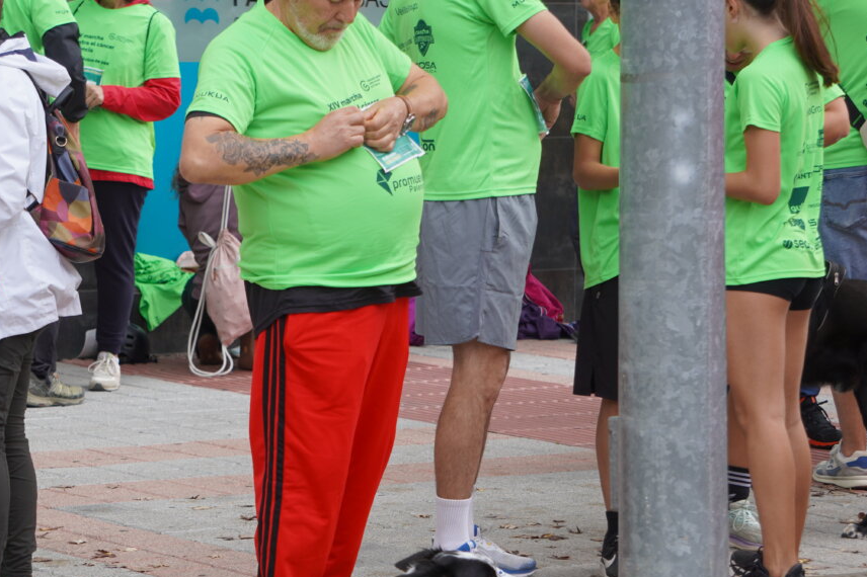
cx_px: 331
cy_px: 399
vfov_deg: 7.9
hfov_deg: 11.9
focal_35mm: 173
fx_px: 4159
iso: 100
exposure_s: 1/200
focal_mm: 77
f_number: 5
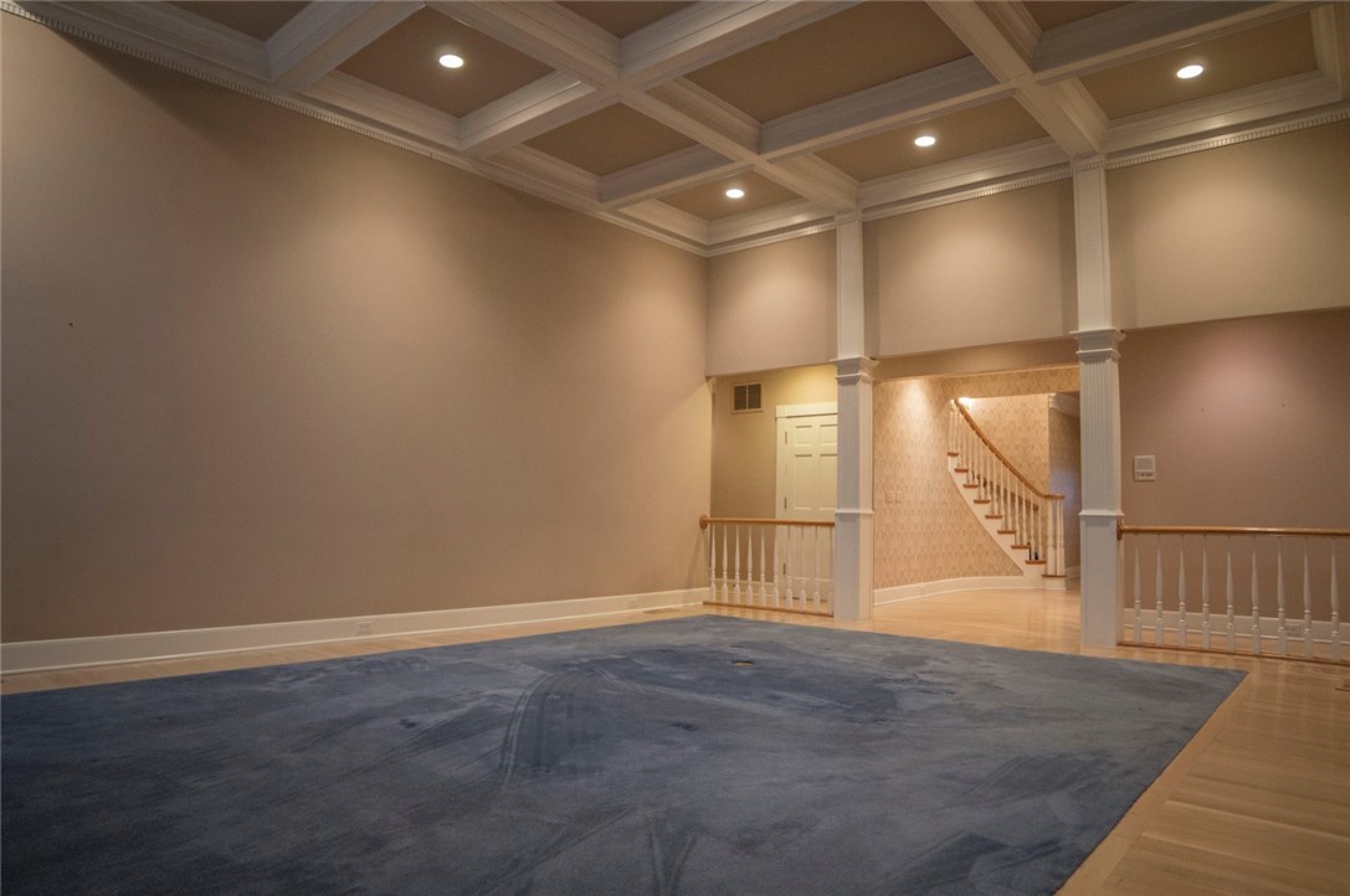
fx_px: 787
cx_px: 675
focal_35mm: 21
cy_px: 448
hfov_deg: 81.3
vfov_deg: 59.4
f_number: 2.8
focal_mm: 14
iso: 800
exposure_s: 1/60
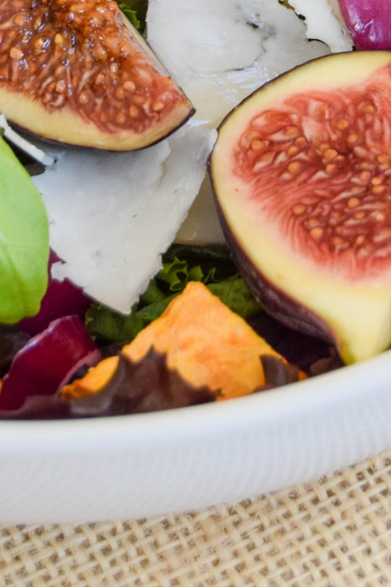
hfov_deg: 5.2
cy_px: -221
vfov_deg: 7.6
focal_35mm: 267
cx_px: 280
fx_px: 4343
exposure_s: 1/160
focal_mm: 55
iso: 400
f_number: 6.3
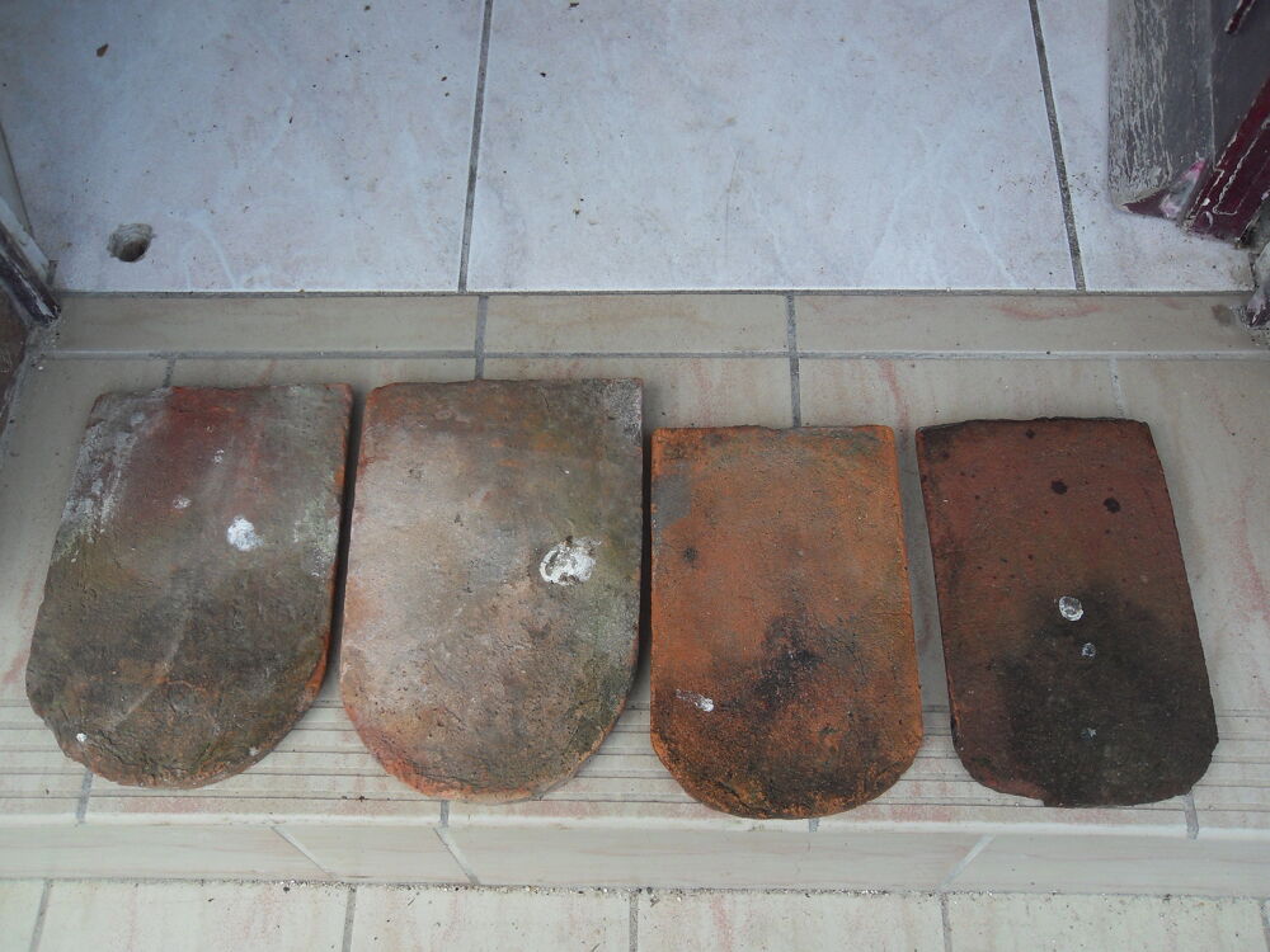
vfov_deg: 40.7
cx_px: 635
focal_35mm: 35
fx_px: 1284
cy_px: 476
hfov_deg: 52.6
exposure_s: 1/90
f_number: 3.5
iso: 80
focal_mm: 6.3
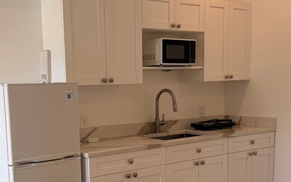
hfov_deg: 35.5
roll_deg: +2.1
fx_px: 452
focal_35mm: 57
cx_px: 115
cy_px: 141
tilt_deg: -6.7
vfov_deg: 22.5
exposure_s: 1/225
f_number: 1.78
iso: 64
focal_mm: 6.76
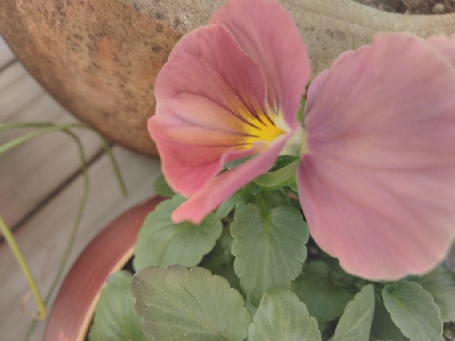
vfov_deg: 53.1
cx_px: 228
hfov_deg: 67.3
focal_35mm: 26
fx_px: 342
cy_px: 170
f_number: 2.2
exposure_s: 1/122
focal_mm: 3.46
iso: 38
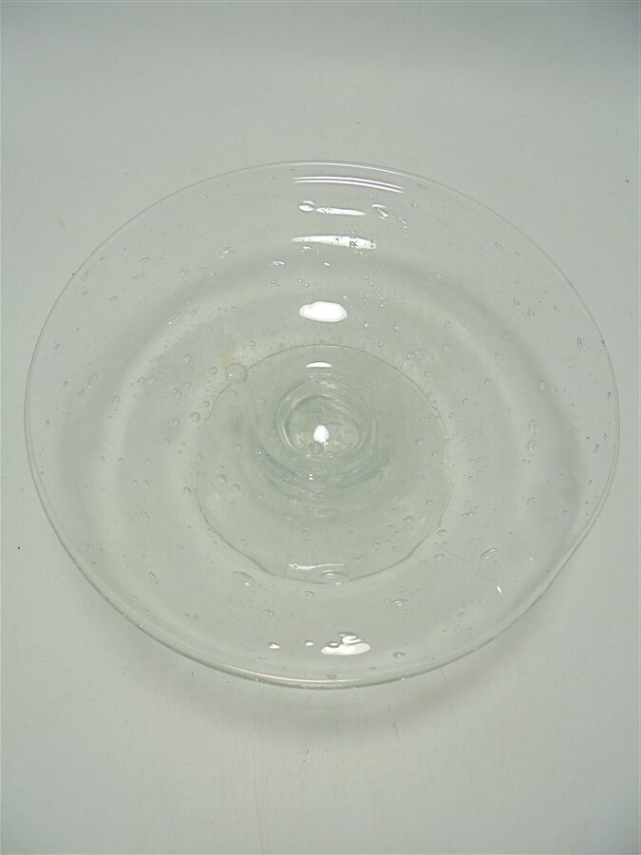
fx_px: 642
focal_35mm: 26
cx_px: 320
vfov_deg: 67.3
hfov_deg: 53.1
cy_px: 428
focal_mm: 4.6
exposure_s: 1/125
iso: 100
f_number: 3.5
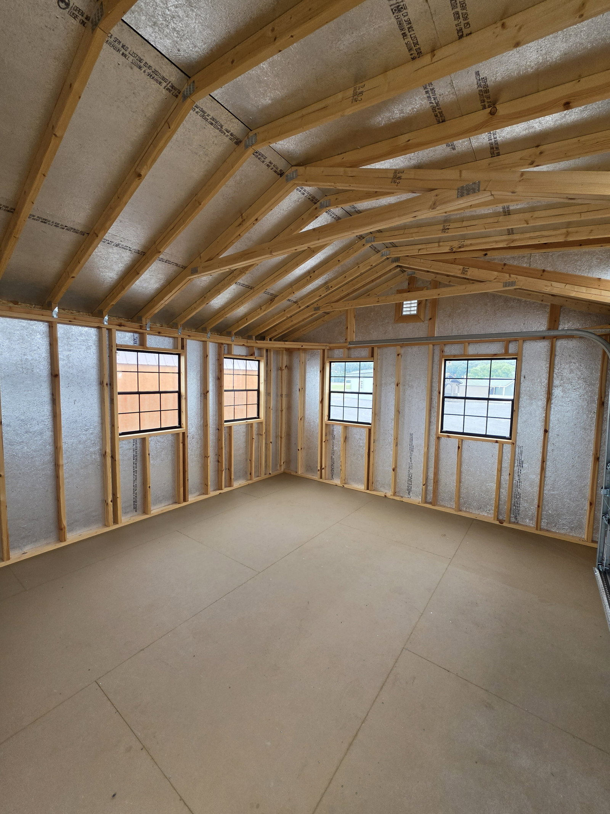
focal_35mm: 13
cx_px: 305
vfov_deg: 106.2
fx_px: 305
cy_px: 407
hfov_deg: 89.9
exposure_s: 1/120
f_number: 1.9
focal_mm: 2.2
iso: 64
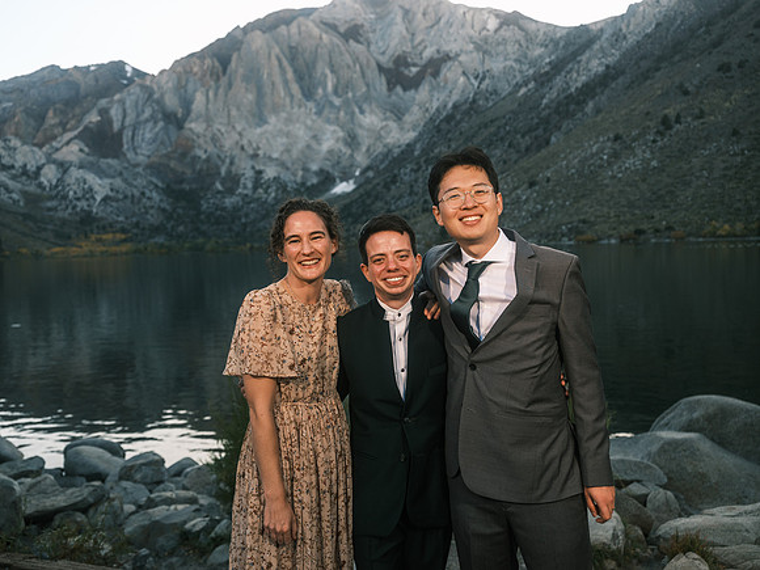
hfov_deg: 55.4
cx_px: 380
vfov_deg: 42.9
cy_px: 285
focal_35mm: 33
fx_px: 725
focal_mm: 41.8
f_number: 4.5
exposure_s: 1/125
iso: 400
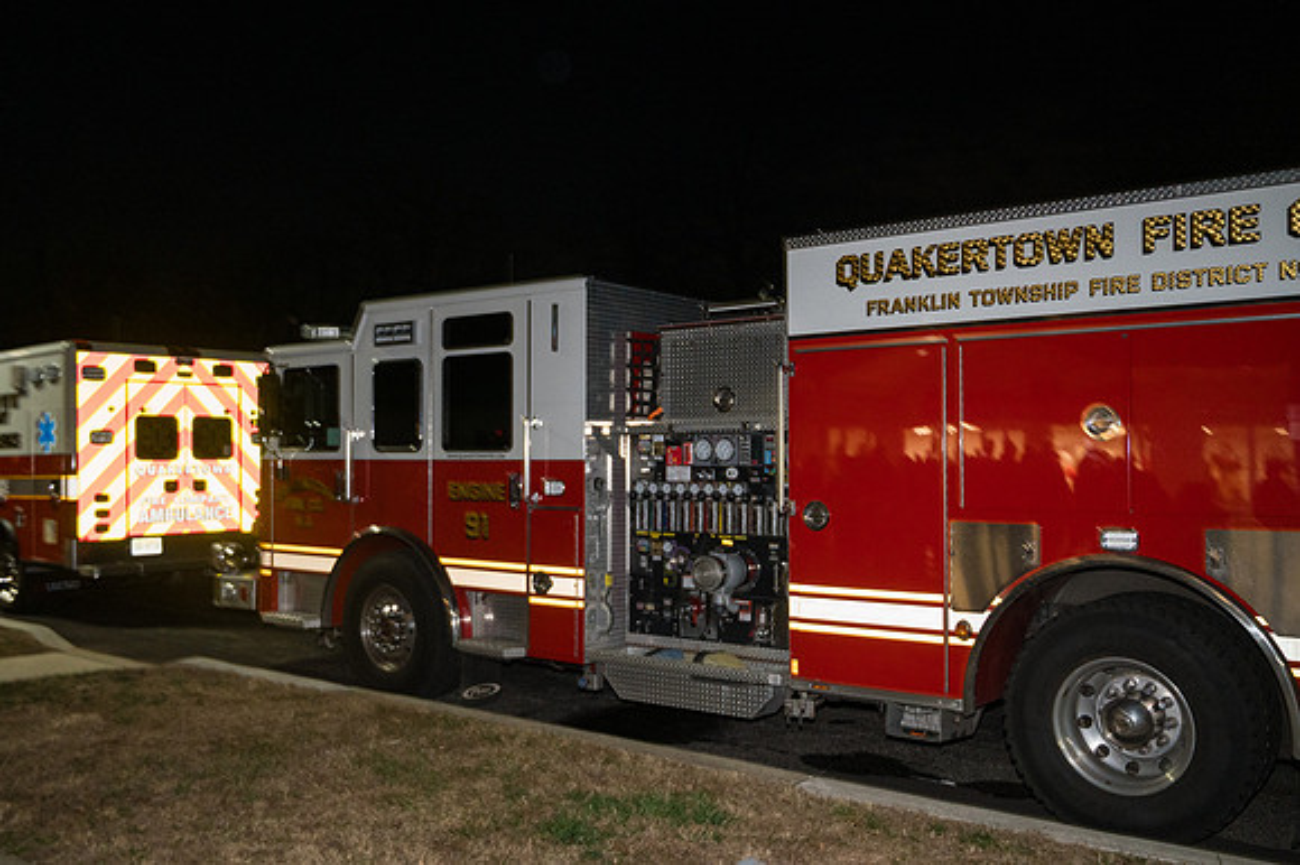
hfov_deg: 57.7
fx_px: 1179
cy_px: 432
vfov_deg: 40.3
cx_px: 650
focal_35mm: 33
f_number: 4
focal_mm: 32
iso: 3200
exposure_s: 1/60
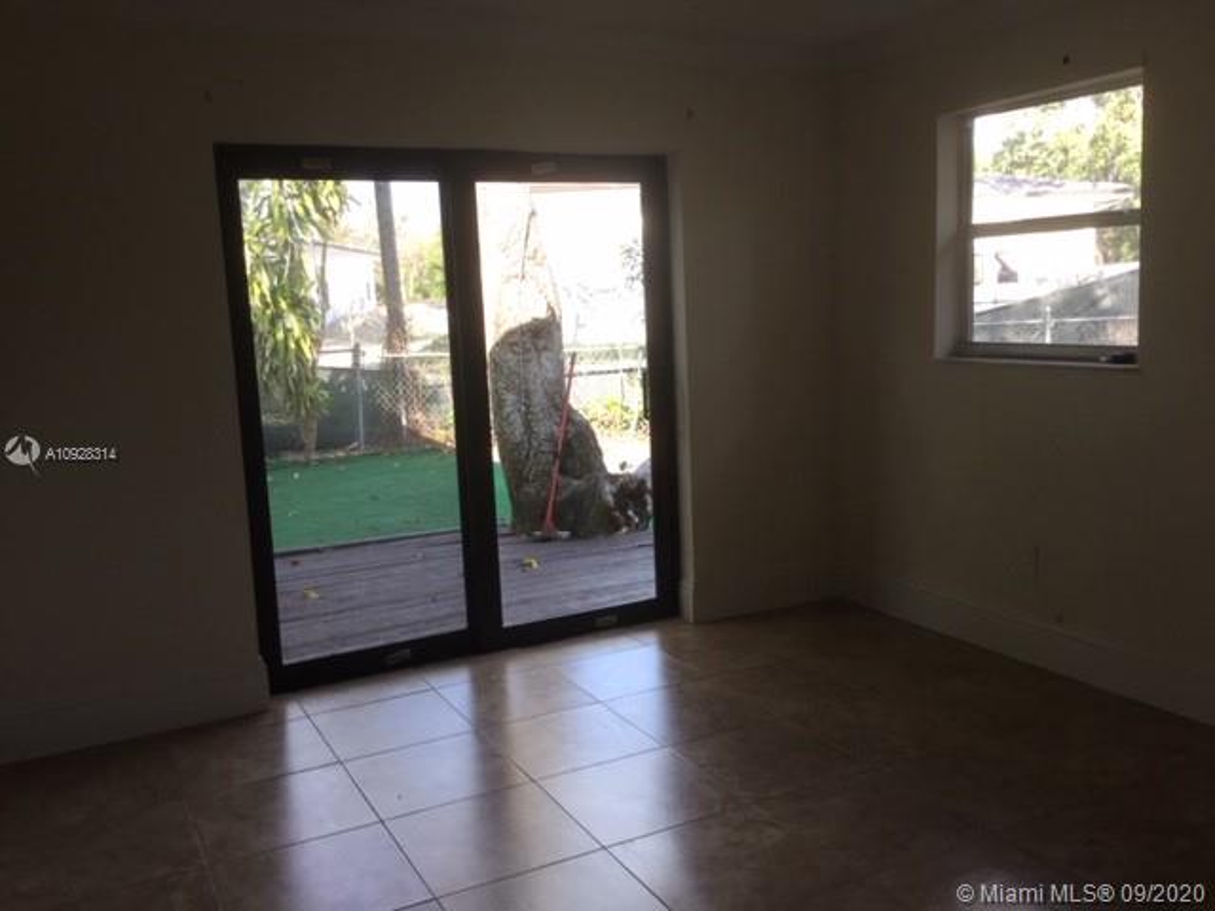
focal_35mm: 31
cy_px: 456
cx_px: 608
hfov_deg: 58.4
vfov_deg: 45.4
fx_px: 1088
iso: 32
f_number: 2.4
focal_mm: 3.3
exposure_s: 1/120
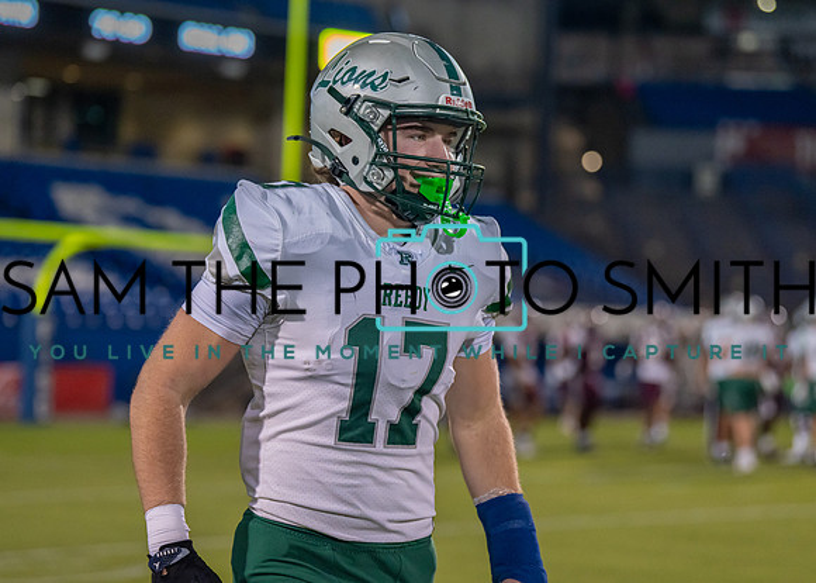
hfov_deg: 17.8
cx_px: 407
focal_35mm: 112
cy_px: 266
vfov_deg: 12.8
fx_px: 2599
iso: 2500
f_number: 2.8
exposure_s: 1/2000
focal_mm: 97
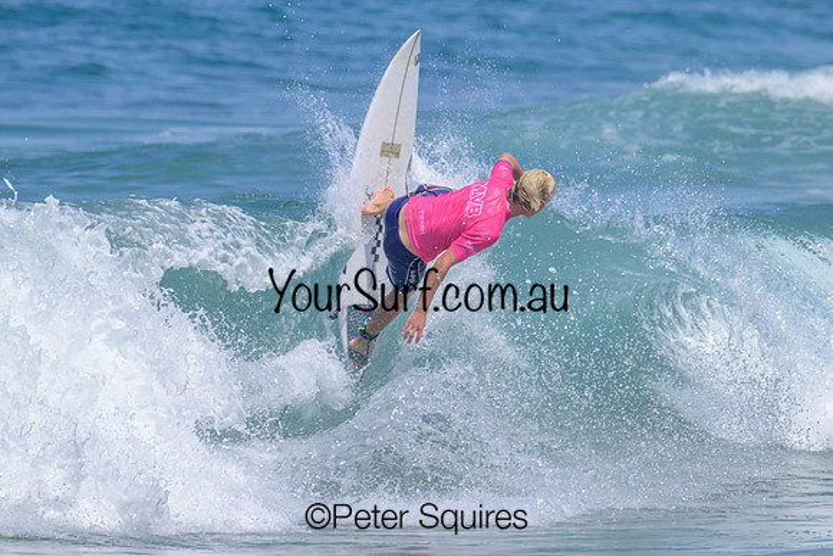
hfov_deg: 2.1
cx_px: 521
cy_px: 246
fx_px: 23153
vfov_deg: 1.4
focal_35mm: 1000
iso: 800
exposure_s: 1/2000
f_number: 11
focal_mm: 800
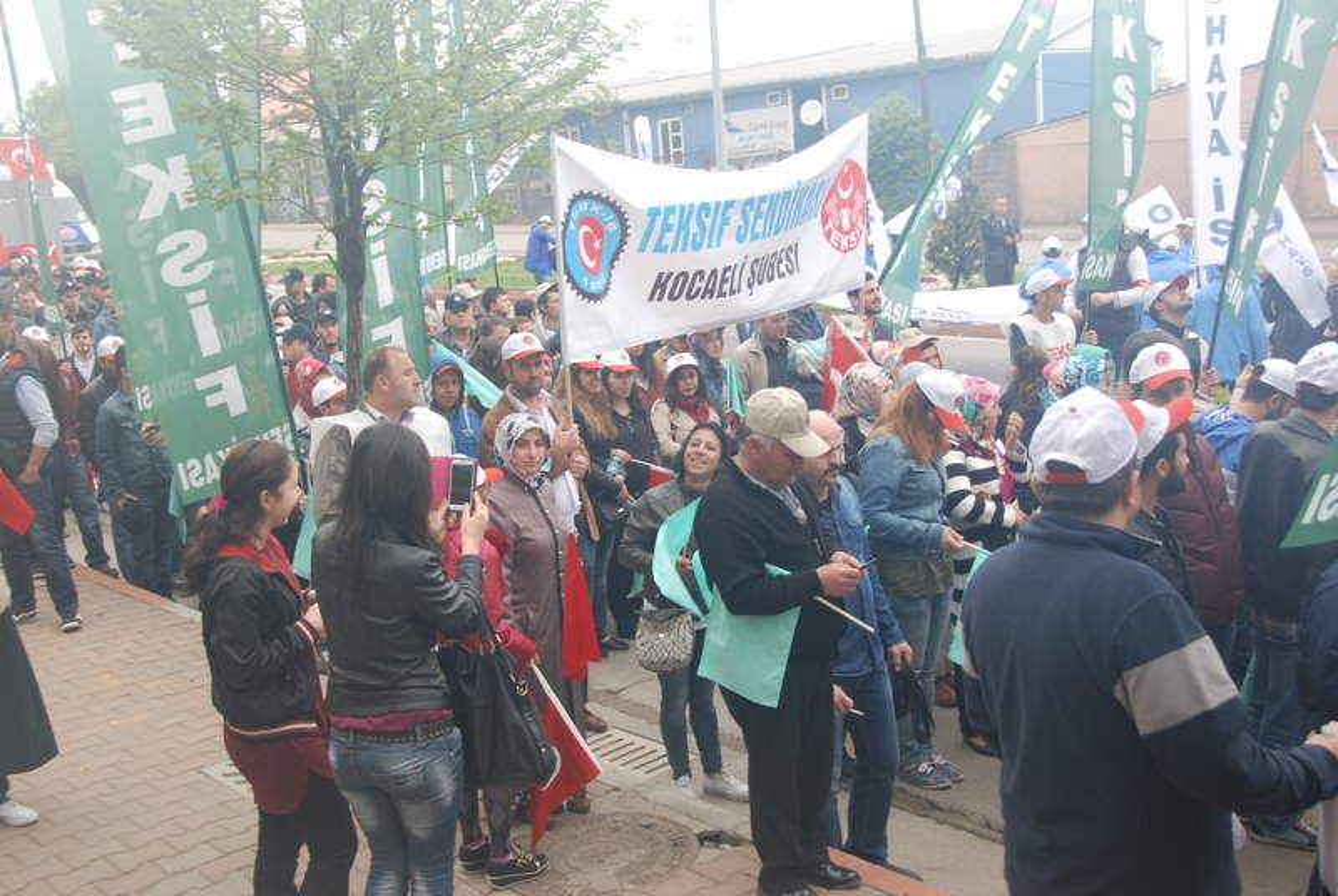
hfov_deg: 47.9
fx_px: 1507
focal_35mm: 40
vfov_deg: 33.1
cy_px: 448
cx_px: 669
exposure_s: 1/125
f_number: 5.6
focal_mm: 27
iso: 200
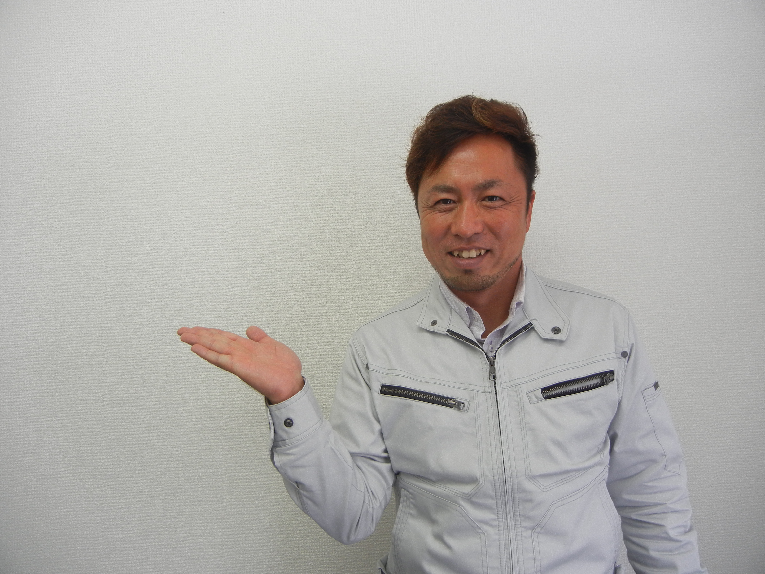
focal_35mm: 30
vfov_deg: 46.8
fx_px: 663
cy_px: 287
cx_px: 382
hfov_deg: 60.0
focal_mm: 5.4
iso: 160
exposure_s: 1/56.1
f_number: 3.5
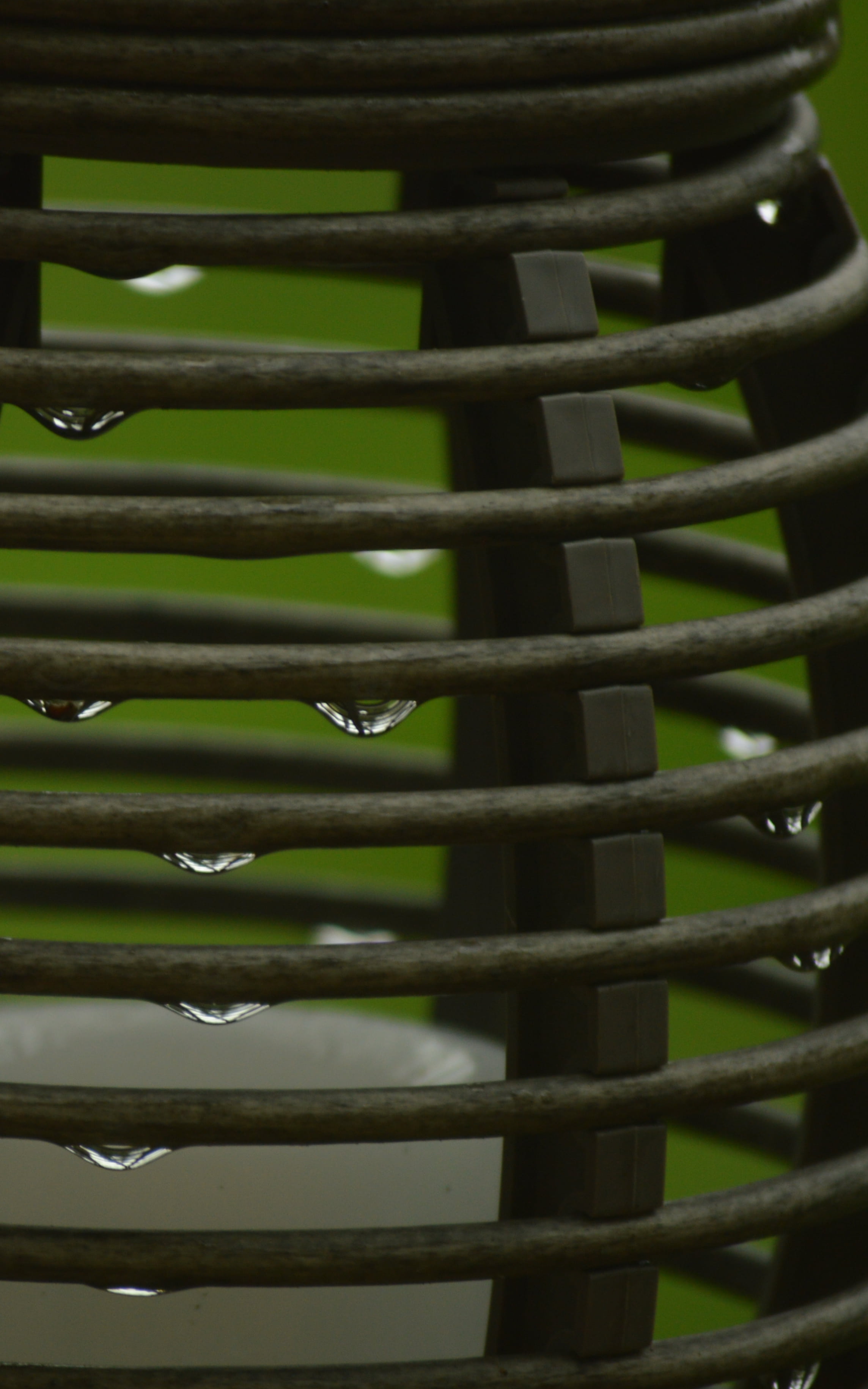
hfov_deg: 2.6
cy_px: 718
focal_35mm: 502
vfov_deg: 4.2
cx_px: 103
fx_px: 19001
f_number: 5.6
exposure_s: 1/50
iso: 200
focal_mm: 200
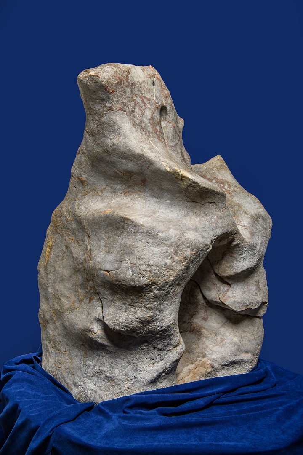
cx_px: 152
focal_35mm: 35
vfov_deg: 54.4
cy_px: 228
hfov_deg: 37.9
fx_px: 442
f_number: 8
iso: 200
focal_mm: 35
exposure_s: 1/50
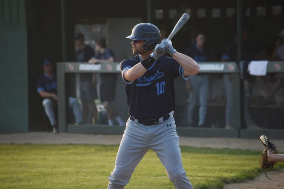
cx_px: 142
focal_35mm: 330
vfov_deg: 4.2
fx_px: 2601
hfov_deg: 6.2
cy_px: 94
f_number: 5.3
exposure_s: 1/640
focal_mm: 220
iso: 400
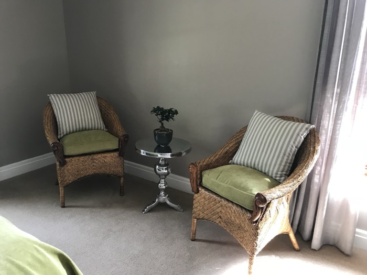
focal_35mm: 28
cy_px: 138
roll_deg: -0.5
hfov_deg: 63.4
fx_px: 297
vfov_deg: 49.7
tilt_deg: -15.6
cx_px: 184
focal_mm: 3.99
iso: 40
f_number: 1.8
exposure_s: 1/25
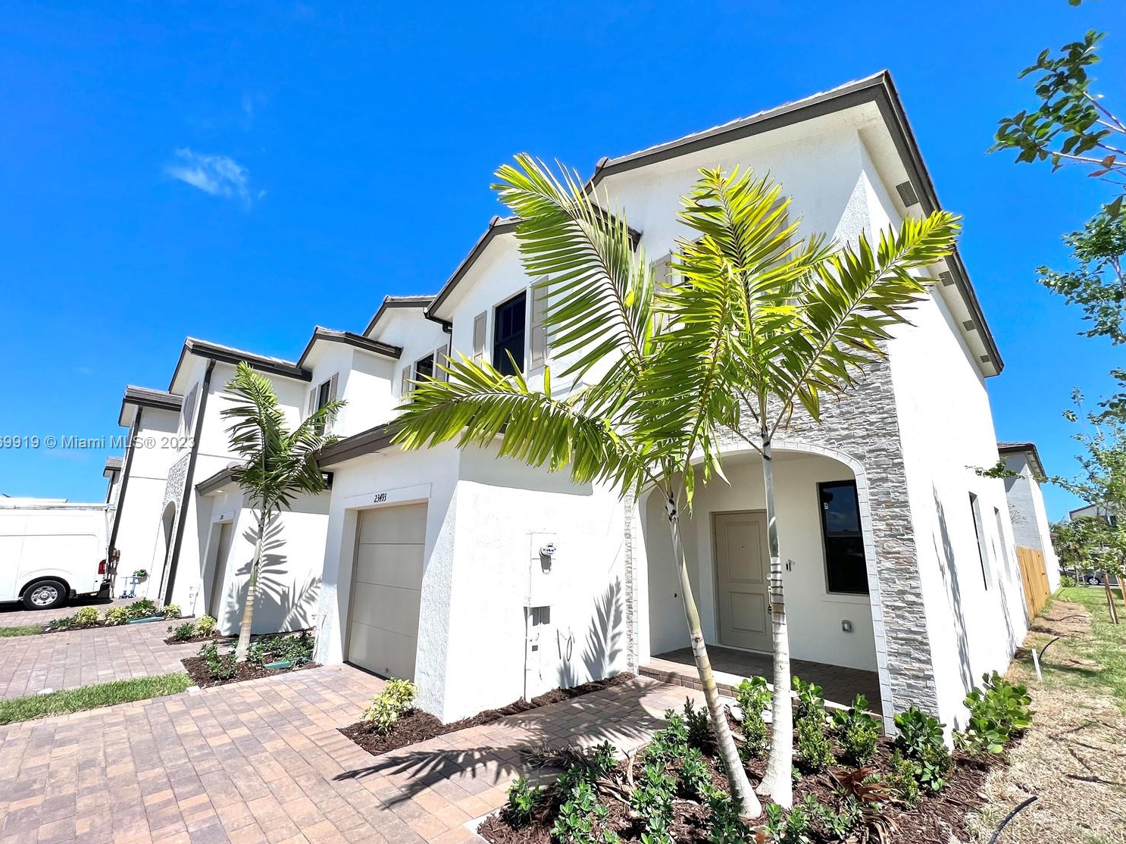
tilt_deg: +10.2
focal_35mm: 14
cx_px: 559
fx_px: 455
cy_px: 443
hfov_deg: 102.1
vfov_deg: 85.6
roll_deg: -0.7
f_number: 1.8
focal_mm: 1.57
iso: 32
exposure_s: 1/2660
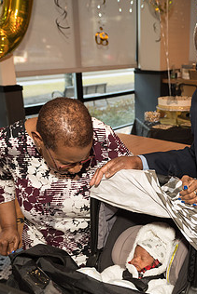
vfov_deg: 44.2
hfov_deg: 29.5
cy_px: 178
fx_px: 361
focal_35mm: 44
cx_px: 172
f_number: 3.5
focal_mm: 24
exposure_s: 1/320
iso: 1250
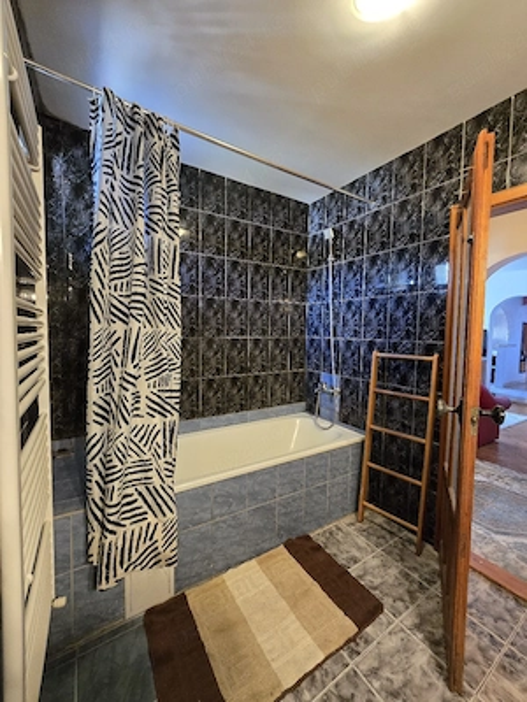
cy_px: 351
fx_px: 264
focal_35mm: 13
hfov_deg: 89.9
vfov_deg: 106.2
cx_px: 264
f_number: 2.2
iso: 800
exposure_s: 1/50.3
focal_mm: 2.2
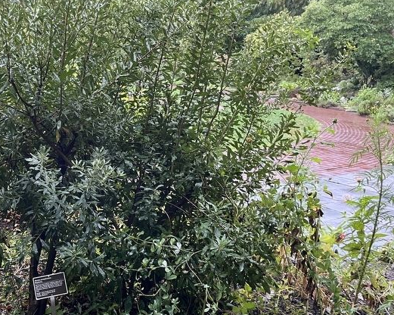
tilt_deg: -14.6
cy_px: 176
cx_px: 92
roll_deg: -4.2
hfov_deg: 45.1
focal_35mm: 39
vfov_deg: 38.1
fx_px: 454
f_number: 1.6
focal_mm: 5.1
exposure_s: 1/87
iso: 125
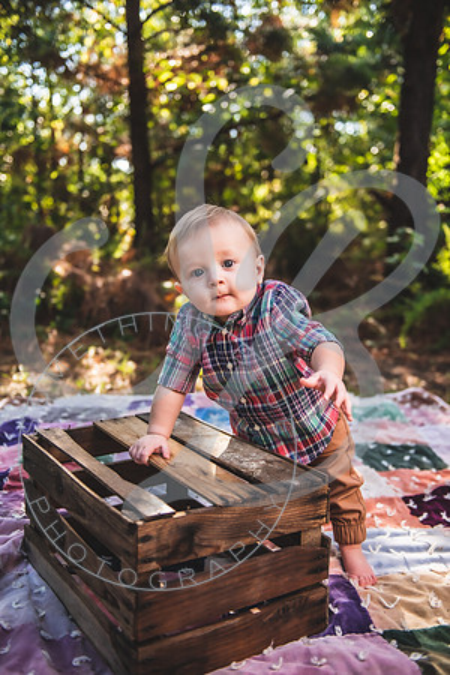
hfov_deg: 36.9
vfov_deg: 53.1
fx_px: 675
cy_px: 338
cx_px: 225
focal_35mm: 36
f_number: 2.8
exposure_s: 1/160
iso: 100
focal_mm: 36
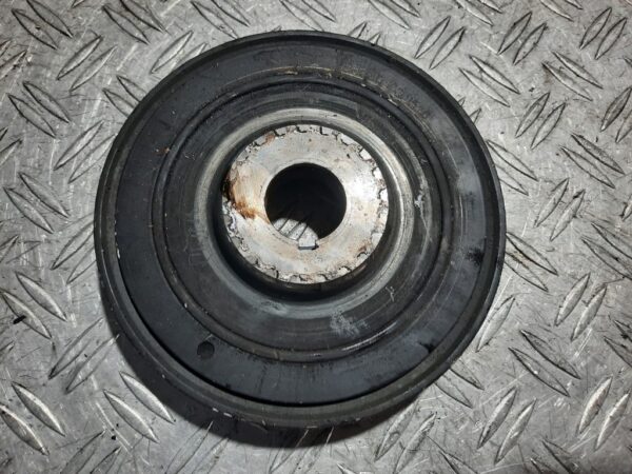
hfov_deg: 69.4
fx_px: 456
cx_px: 316
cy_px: 237
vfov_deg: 54.9
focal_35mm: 25
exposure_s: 1/50
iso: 125
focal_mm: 4.6
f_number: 2
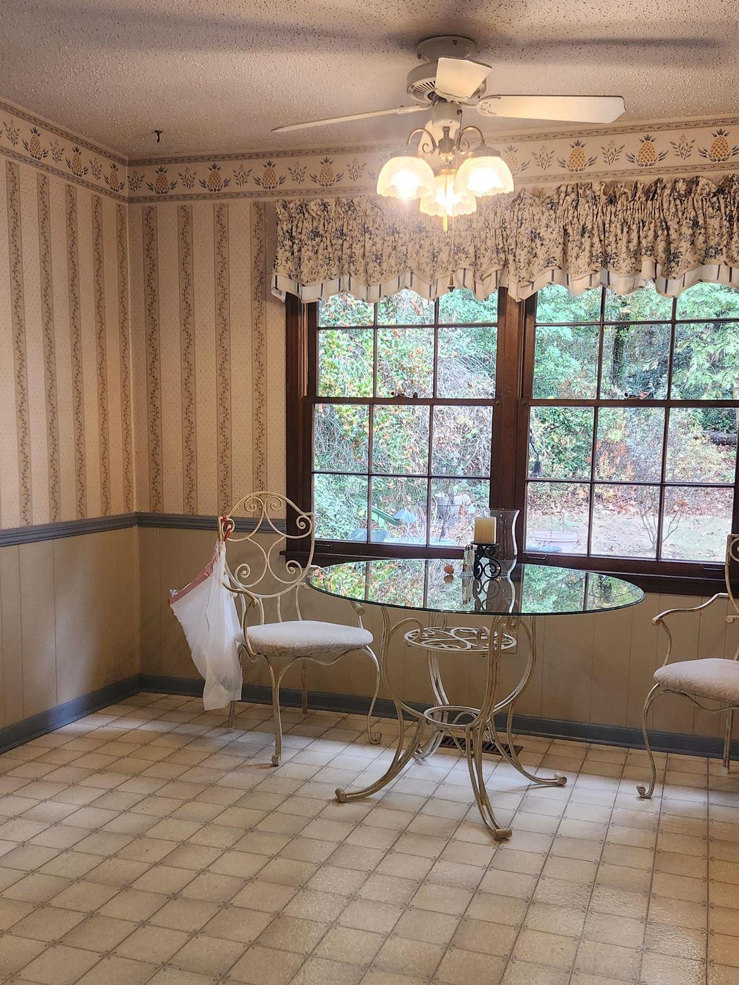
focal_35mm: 34
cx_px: 400
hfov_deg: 41.8
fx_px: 968
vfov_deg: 53.8
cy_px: 555
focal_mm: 5.4
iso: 400
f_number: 1.8
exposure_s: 1/120
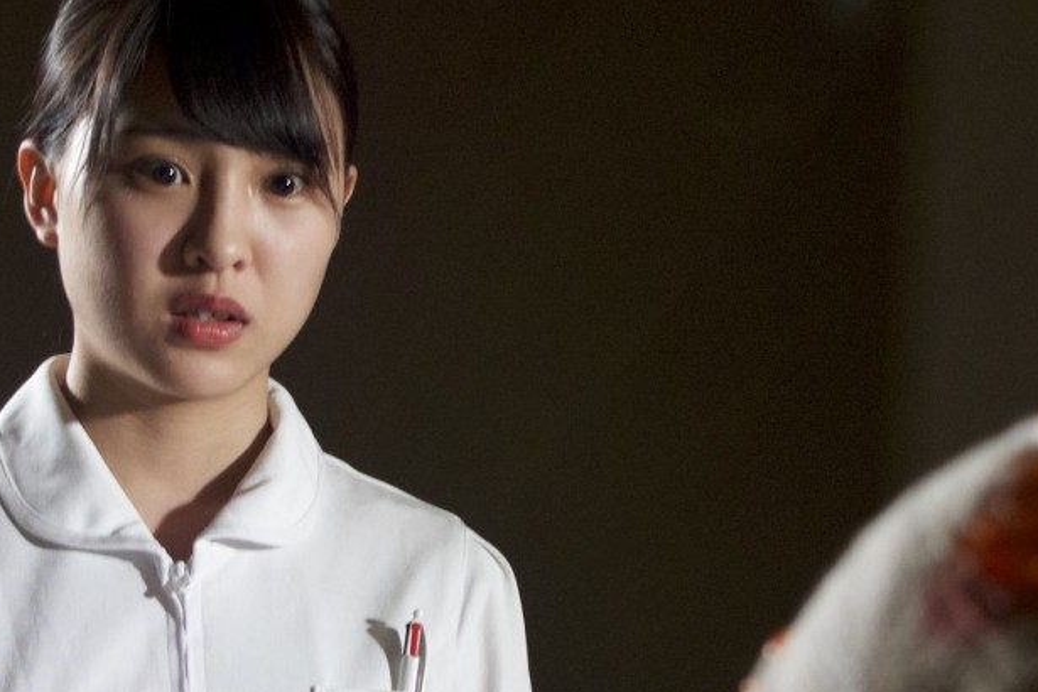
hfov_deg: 17.5
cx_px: 473
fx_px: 3373
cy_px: 475
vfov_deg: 11.7
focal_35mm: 117
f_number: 4
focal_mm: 24.38
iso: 800
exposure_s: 1/8
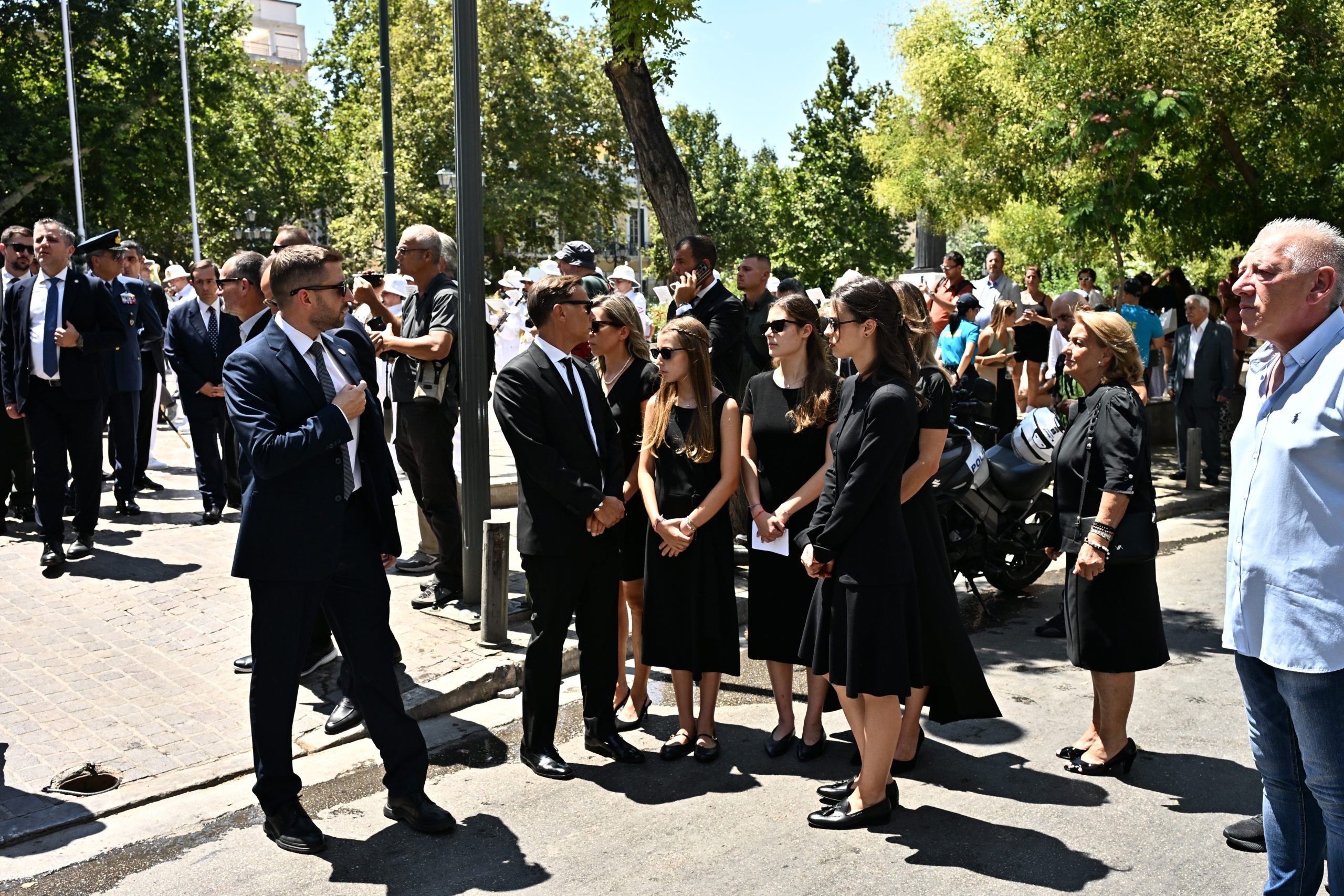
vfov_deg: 42.3
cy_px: 448
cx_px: 672
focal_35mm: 31
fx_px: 1157
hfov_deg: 60.3
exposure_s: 1/500
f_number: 8
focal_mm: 31
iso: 360
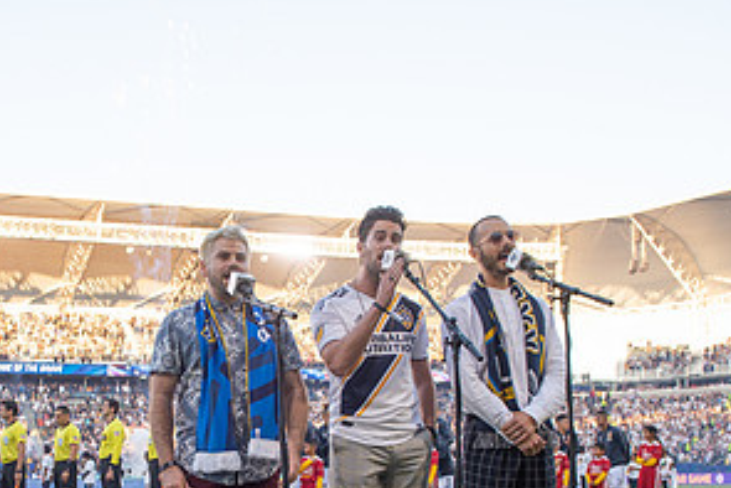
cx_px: 213
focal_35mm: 53
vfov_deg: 24.9
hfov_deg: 36.9
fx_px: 1077
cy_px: 420
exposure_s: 1/250
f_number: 4.5
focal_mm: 27
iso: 160
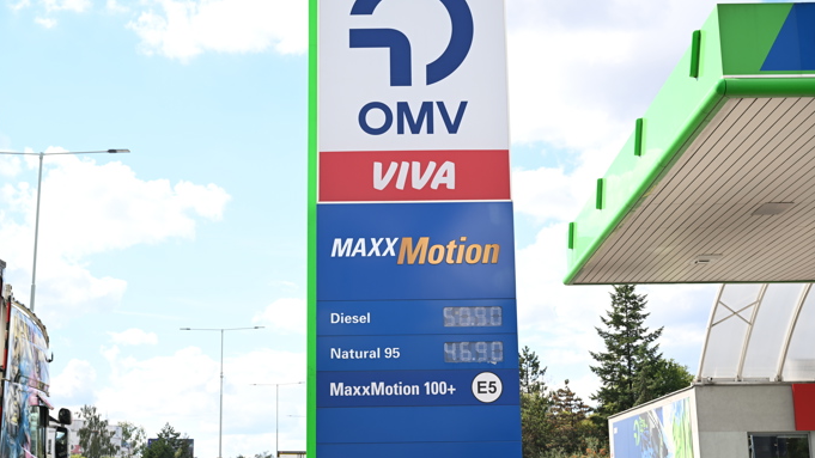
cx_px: 406
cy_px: 227
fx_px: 1124
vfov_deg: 23.1
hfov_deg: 39.9
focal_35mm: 52
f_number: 6.3
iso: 125
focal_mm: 49
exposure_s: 1/250
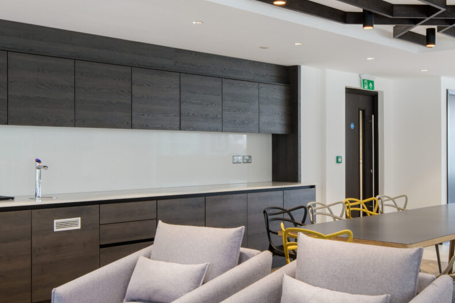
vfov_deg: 27.4
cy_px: 191
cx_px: 230
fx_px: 619
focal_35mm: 49
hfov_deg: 40.4
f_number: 14
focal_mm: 19
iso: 200
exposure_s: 1/1.25
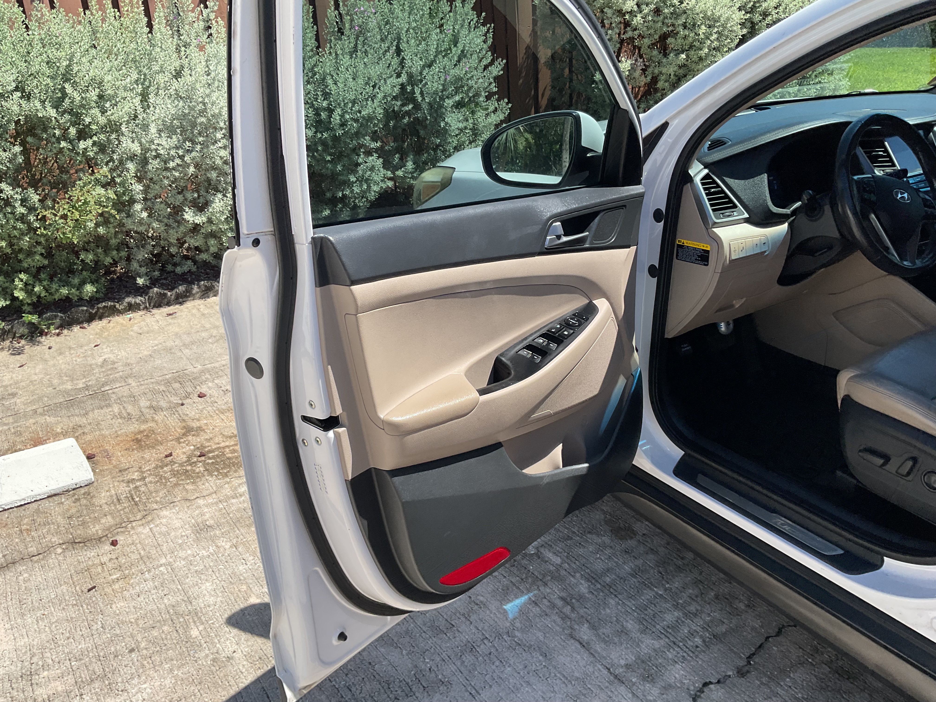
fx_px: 784
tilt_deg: -27.6
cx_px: 468
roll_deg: +1.4
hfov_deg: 61.7
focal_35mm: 29
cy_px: 351
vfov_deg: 48.2
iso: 16
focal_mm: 3
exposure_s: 1/1121
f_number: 1.8
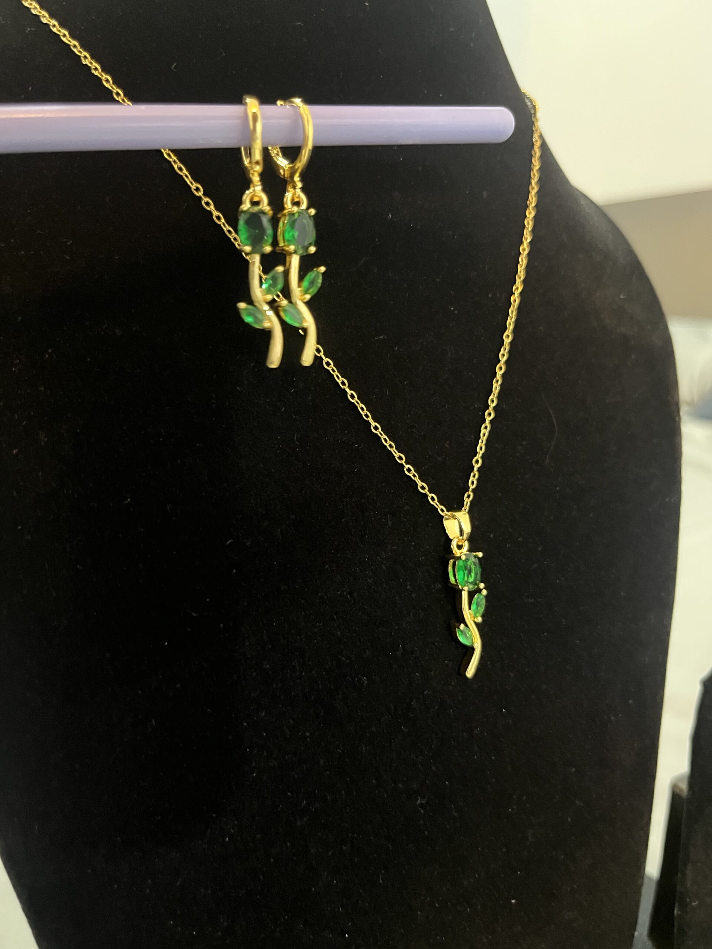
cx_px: 356
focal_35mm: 26
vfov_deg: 67.3
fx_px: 713
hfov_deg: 53.1
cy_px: 474
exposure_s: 1/25
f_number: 1.6
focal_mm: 5.1
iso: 640
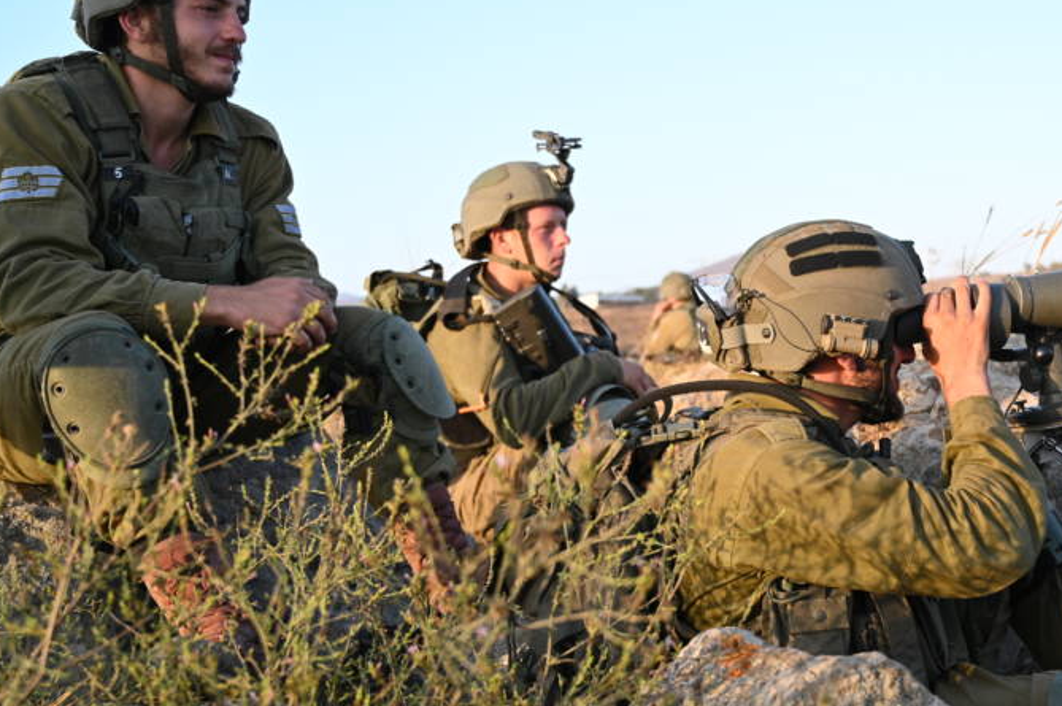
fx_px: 1467
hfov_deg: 39.1
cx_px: 751
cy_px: 396
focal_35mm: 50
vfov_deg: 27.1
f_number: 4
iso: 400
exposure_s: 1/640
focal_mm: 32.5
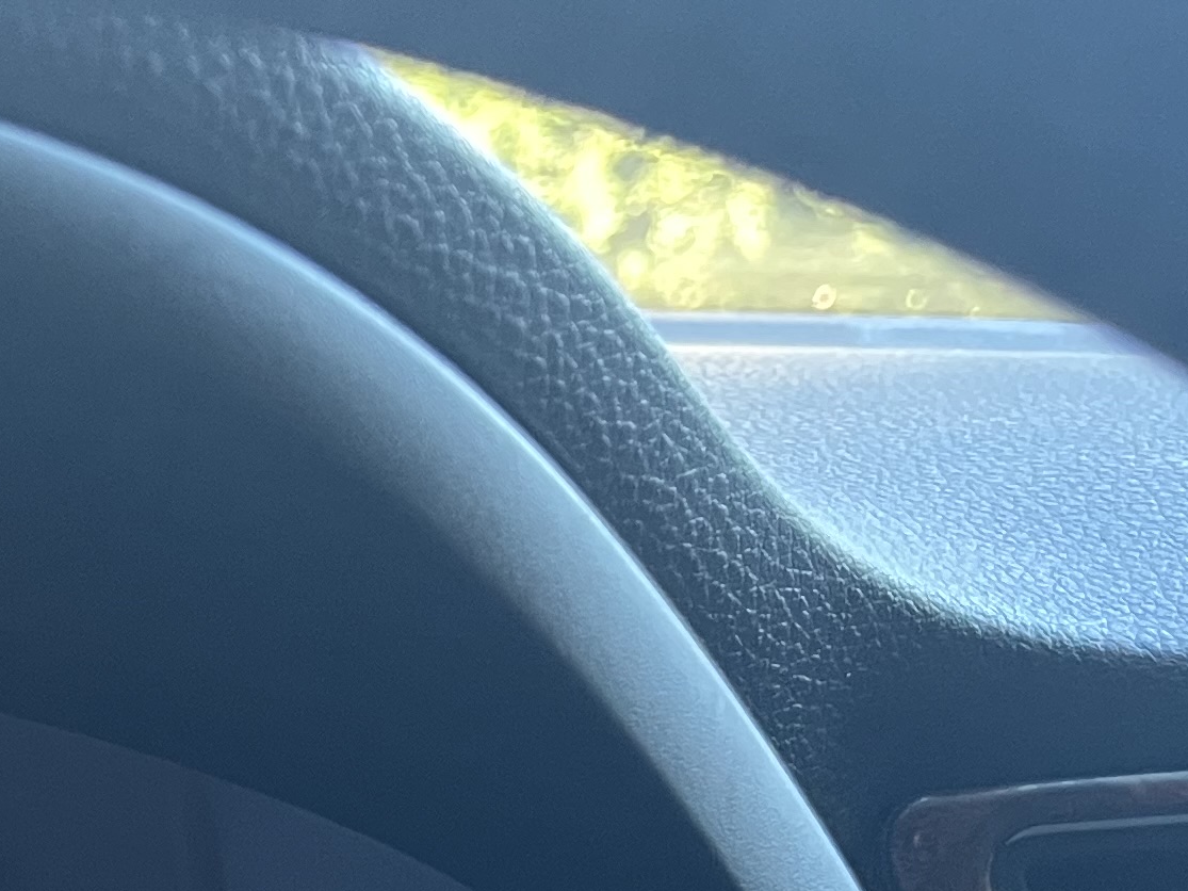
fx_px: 3226
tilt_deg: -22.9
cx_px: -809
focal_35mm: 94
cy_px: 1236
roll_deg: -1.0
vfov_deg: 14.9
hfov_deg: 17.7
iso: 200
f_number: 1.6
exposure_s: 1/60
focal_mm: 5.1
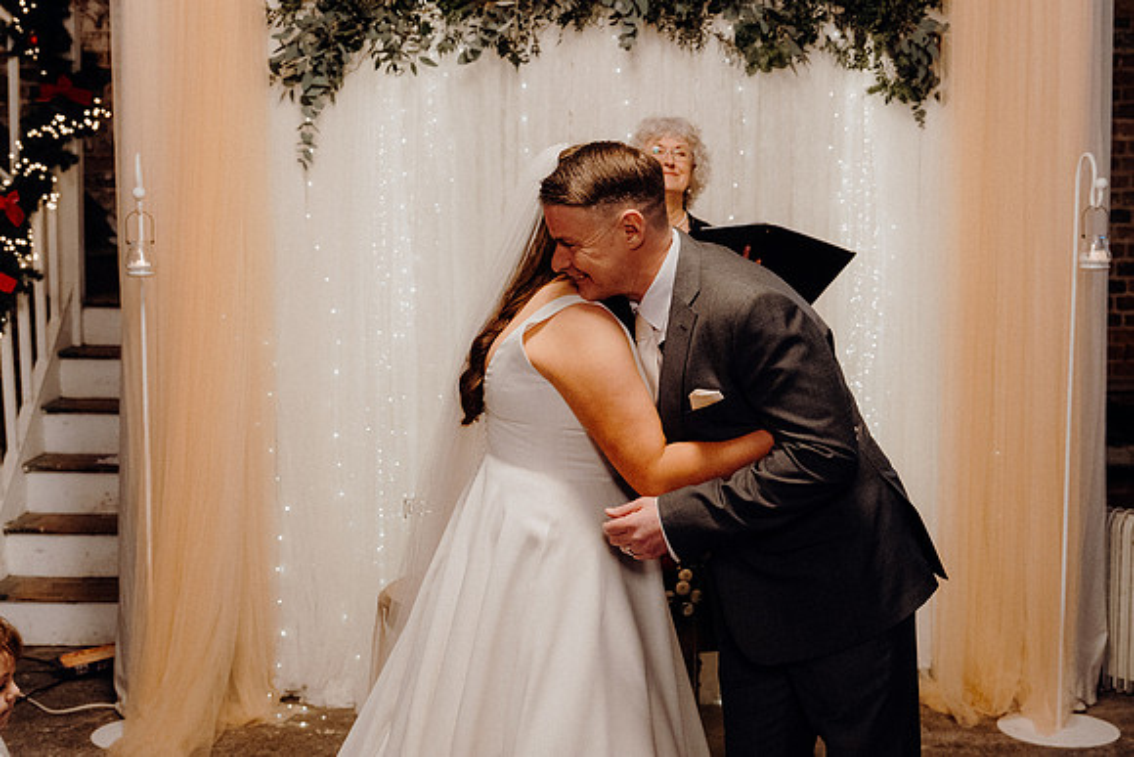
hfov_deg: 38.2
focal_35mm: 52
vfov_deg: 26.0
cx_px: 567
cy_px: 378
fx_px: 1638
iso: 2500
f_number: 3.5
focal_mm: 35
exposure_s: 1/160
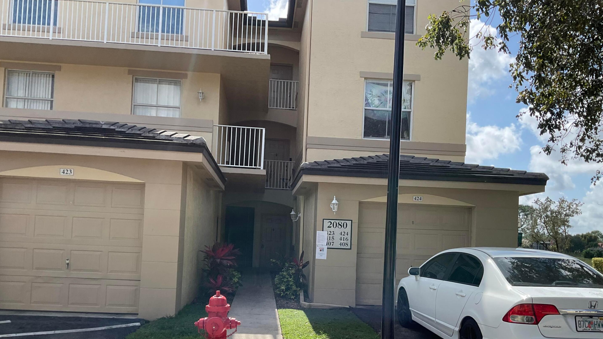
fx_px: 512
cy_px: 221
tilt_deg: +2.5
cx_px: 301
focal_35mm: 32
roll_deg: -0.9
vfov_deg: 36.4
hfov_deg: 61.0
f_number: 1.8
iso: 16
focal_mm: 3
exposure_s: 1/1377
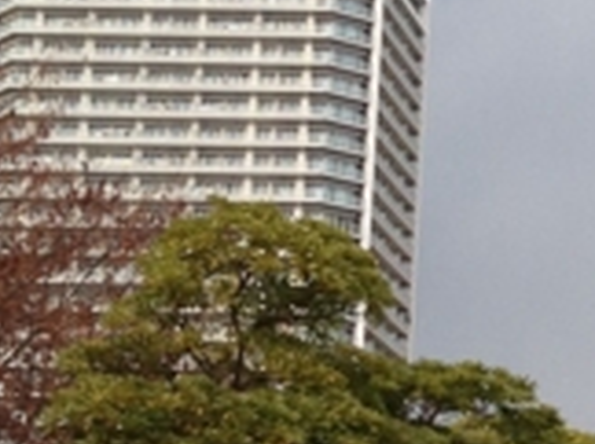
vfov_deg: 8.5
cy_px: 330
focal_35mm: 173
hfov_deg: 10.9
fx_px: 2969
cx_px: 988
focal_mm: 4.28
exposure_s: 1/378
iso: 64
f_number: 2.4
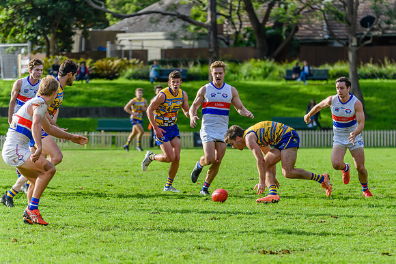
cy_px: 160
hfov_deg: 7.0
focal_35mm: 296
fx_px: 3255
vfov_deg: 4.6
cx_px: 228
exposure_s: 1/1600
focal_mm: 240
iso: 800
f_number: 5.6
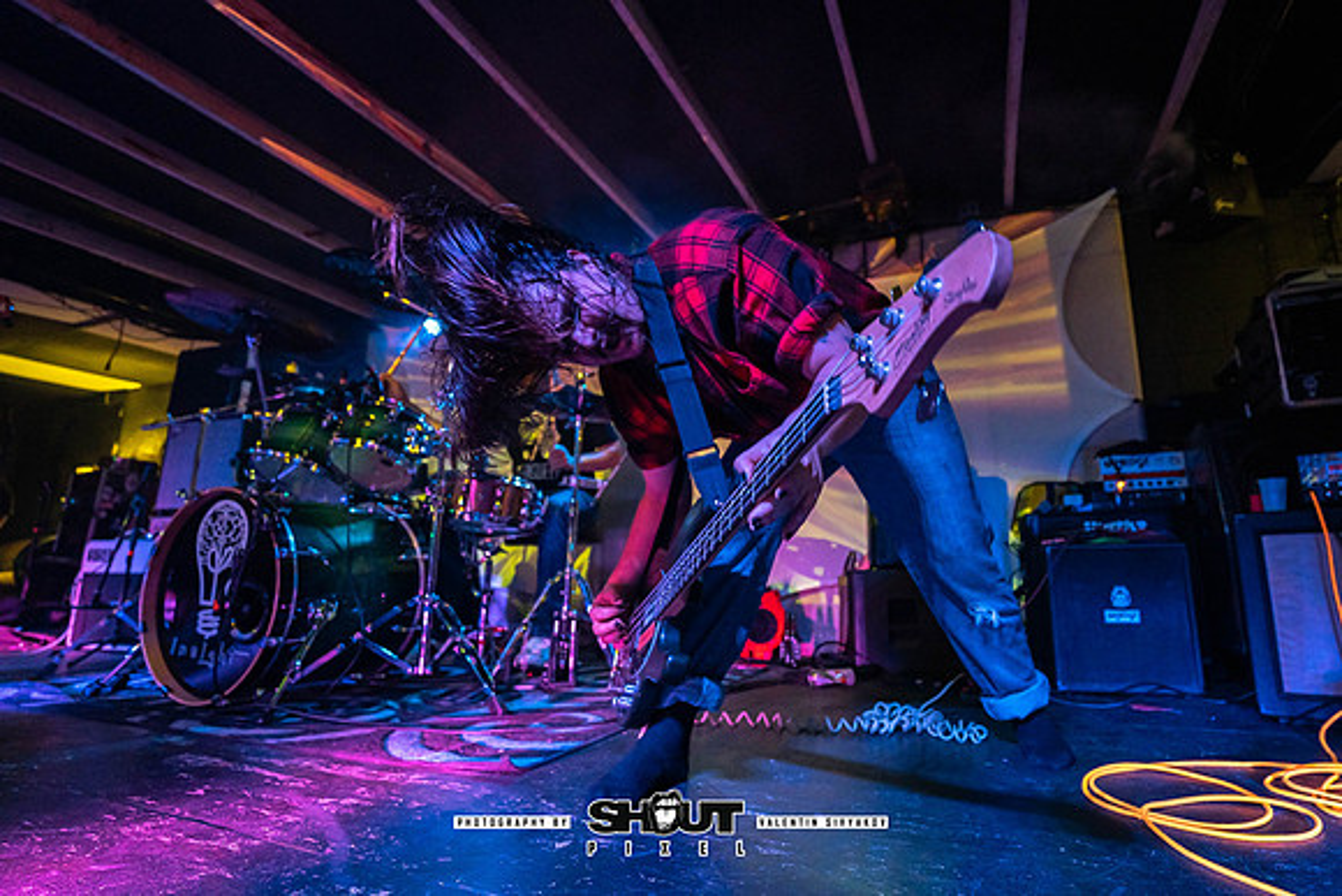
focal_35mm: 16
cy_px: 449
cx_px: 764
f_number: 2.8
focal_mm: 14
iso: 1600
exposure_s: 1/250
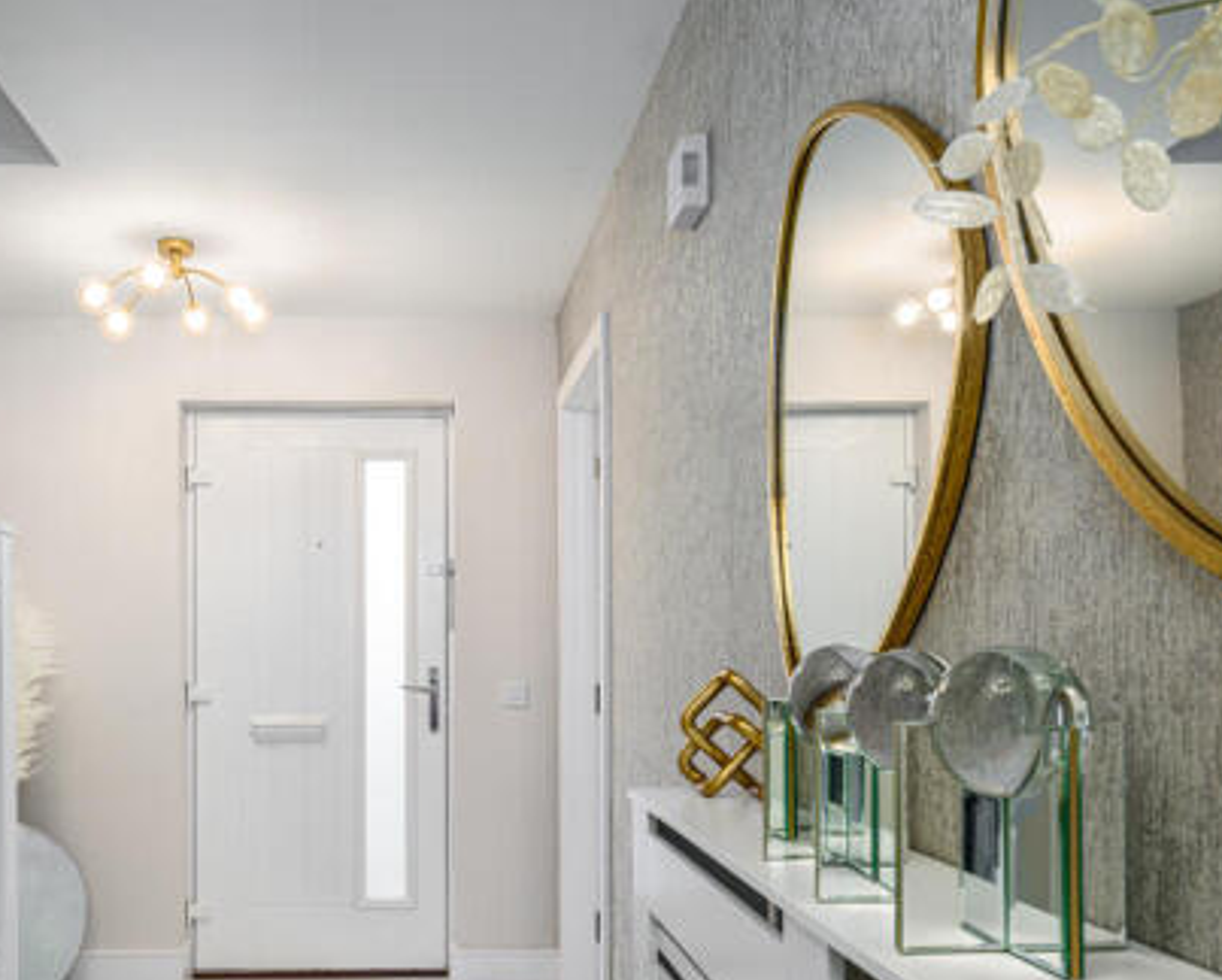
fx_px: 1186
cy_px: 636
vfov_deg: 44.4
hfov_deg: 53.8
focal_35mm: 33
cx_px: 441
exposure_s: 1/80
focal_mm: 21.5
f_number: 8
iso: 200
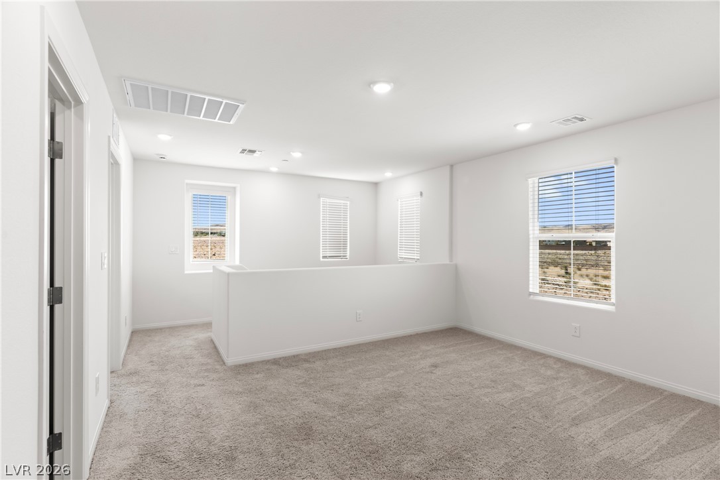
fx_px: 340
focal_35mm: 17
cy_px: 240
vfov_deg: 70.4
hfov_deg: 93.3
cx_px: 360
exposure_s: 1/30
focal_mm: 17
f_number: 8
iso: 500
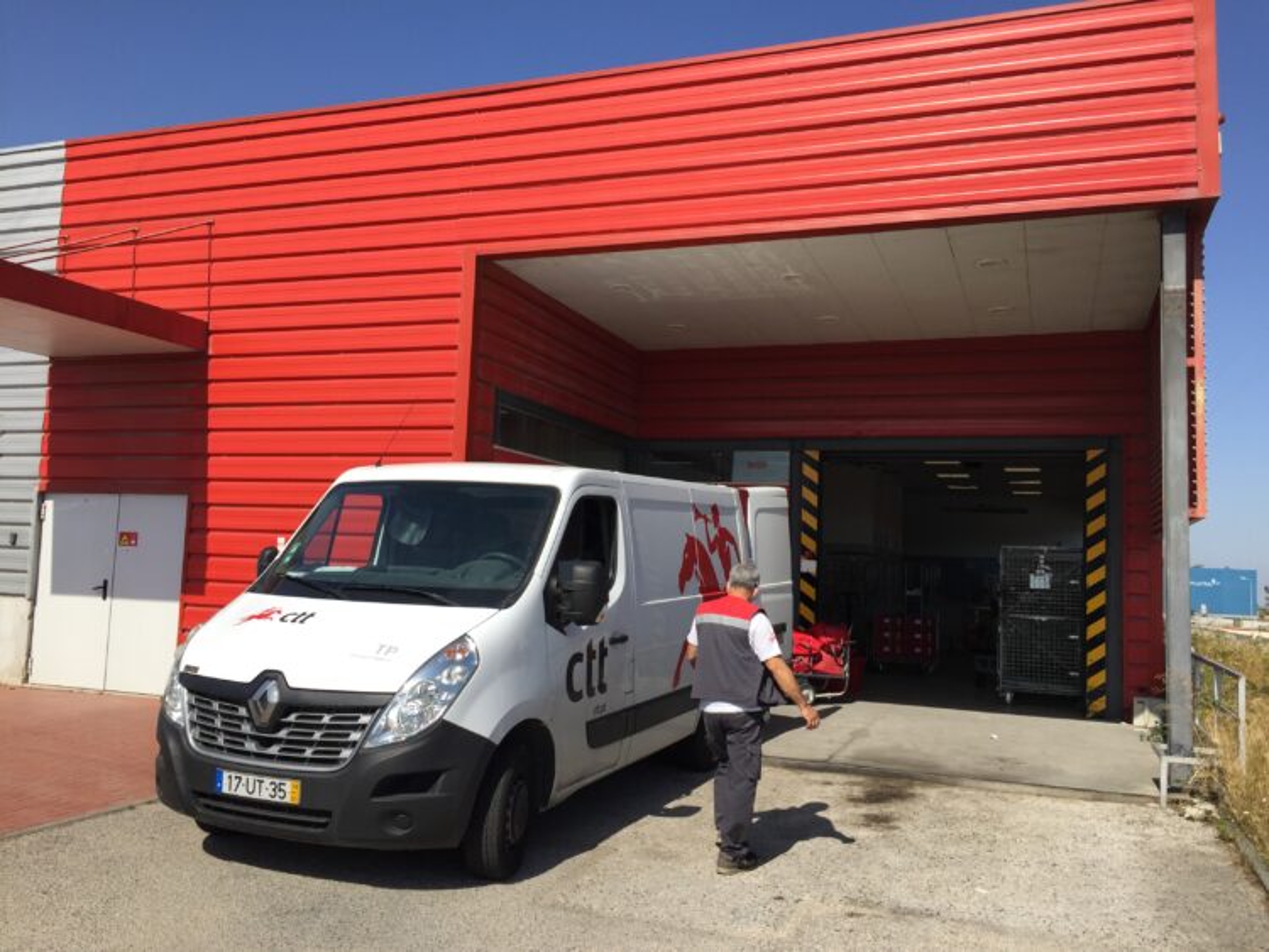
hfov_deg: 61.6
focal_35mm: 29
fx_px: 1063
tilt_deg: +4.7
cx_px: 634
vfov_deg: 48.3
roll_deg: -3.6
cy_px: 476
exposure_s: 1/2083
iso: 32
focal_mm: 4.15
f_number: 2.2
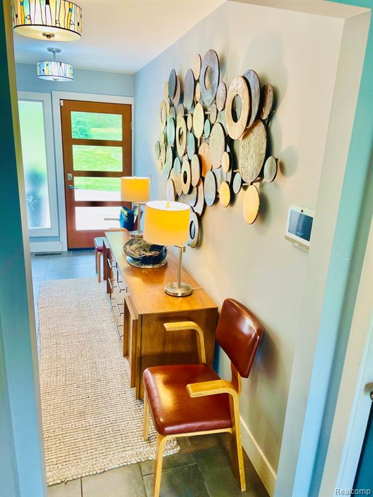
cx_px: 186
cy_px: 248
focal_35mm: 26
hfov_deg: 53.1
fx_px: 374
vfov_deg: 67.3
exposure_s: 1/120
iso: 80
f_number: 1.6
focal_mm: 4.2
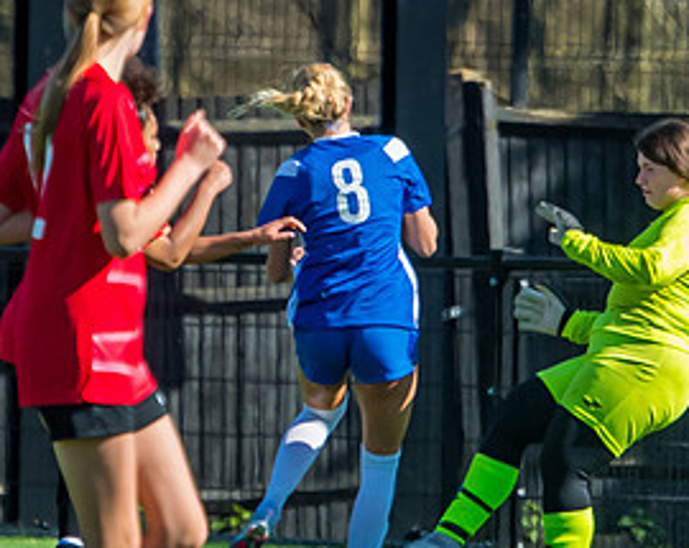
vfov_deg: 1.2
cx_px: 352
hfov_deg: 1.5
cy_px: 552
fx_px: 26787
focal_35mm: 1316
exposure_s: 1/2000
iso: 400
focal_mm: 280
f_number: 5
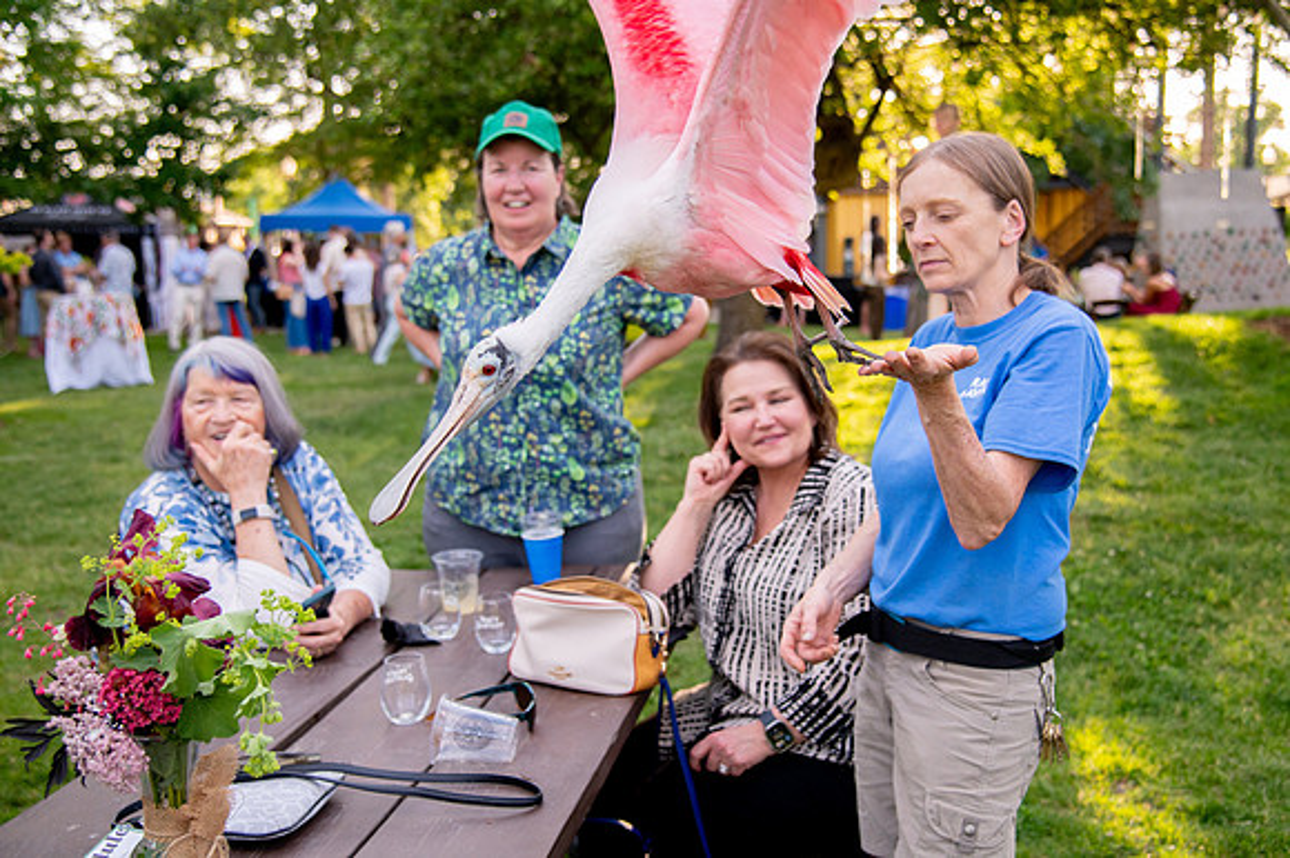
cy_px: 430
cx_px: 671
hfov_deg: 47.7
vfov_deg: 32.8
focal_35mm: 41
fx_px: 1458
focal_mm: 38
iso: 1000
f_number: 4
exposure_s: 1/1250
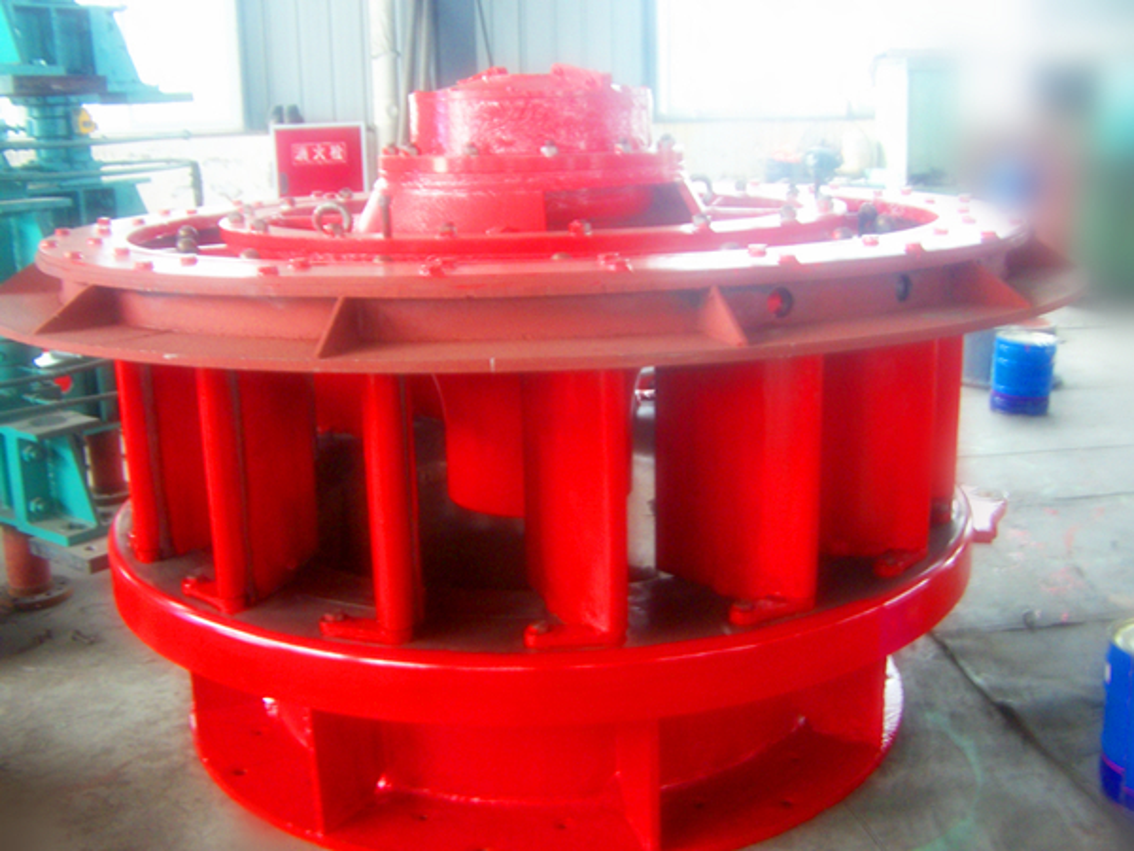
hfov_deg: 49.0
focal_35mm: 38
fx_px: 1245
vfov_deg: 37.7
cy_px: 426
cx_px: 567
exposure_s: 1/8
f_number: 2.8
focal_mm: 6.3
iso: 140
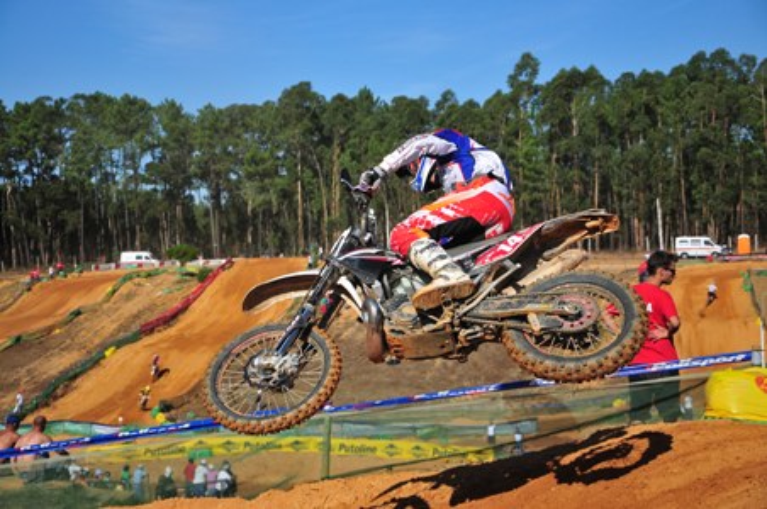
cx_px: 384
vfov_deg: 22.6
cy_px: 254
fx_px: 1276
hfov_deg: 33.4
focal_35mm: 60
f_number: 4.5
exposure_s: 1/4000
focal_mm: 40
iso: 400
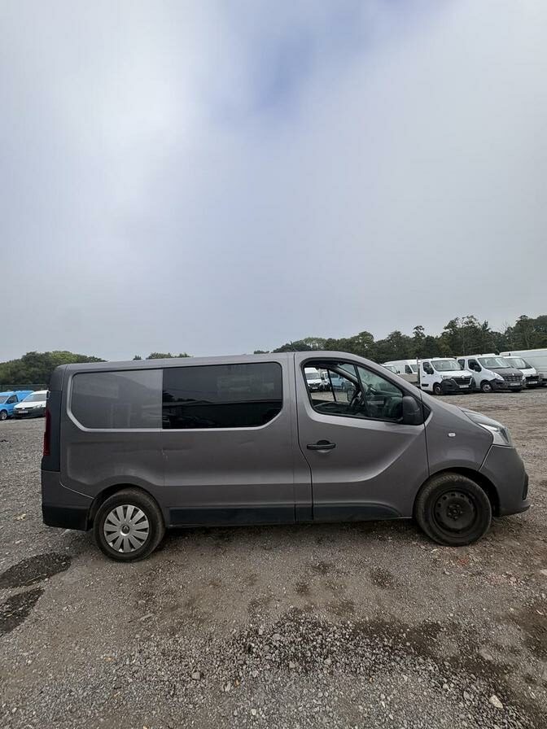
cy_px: 364
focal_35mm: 14
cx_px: 274
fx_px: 295
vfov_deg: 102.1
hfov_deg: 85.7
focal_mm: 2.22
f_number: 2.2
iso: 40
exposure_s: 1/727
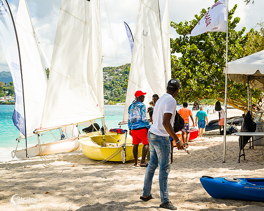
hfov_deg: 30.9
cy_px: 104
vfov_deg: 25.1
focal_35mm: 61
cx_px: 174
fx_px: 474
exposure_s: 1/320
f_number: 6.3
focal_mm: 48
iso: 110
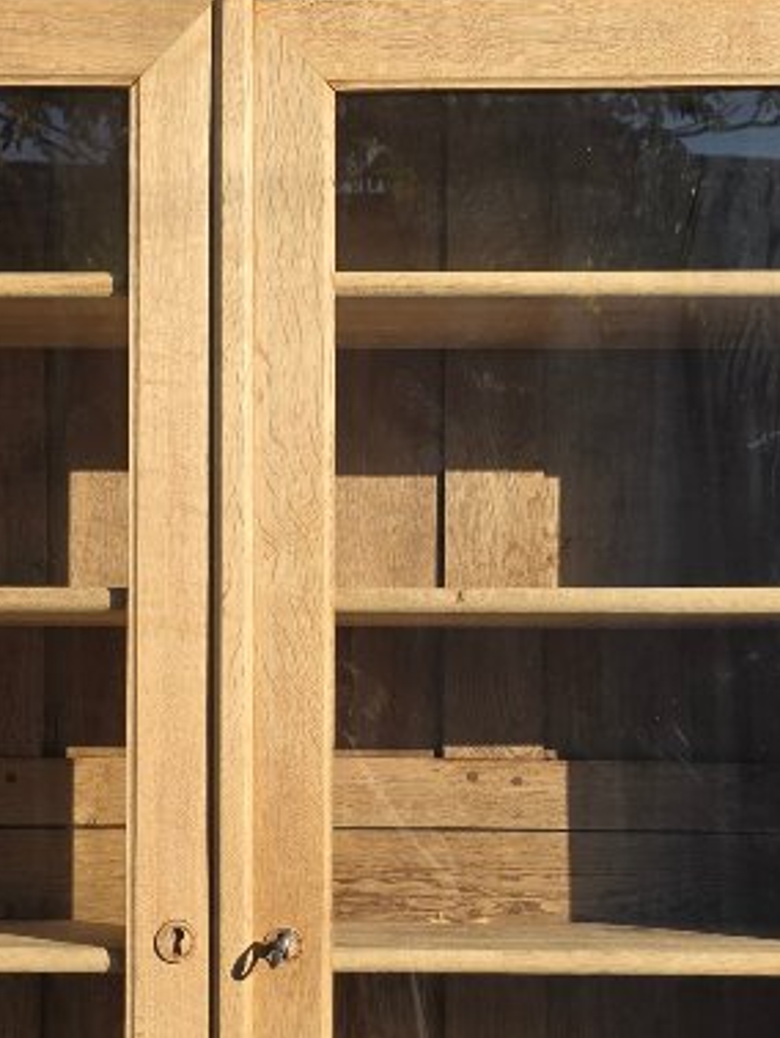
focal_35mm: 73
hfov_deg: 20.1
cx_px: 291
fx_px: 2191
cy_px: 629
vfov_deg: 26.6
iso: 80
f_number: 1.7
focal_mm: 6.3
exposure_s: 1/4766
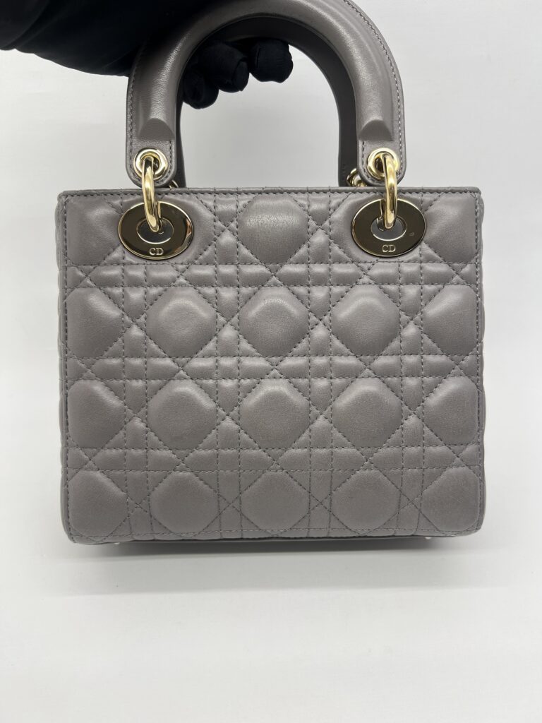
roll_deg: -1.0
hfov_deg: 53.1
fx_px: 543
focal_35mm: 26
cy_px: 362
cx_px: 271
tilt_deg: -30.1
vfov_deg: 67.3
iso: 32
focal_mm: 5.7
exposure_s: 1/101
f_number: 1.5
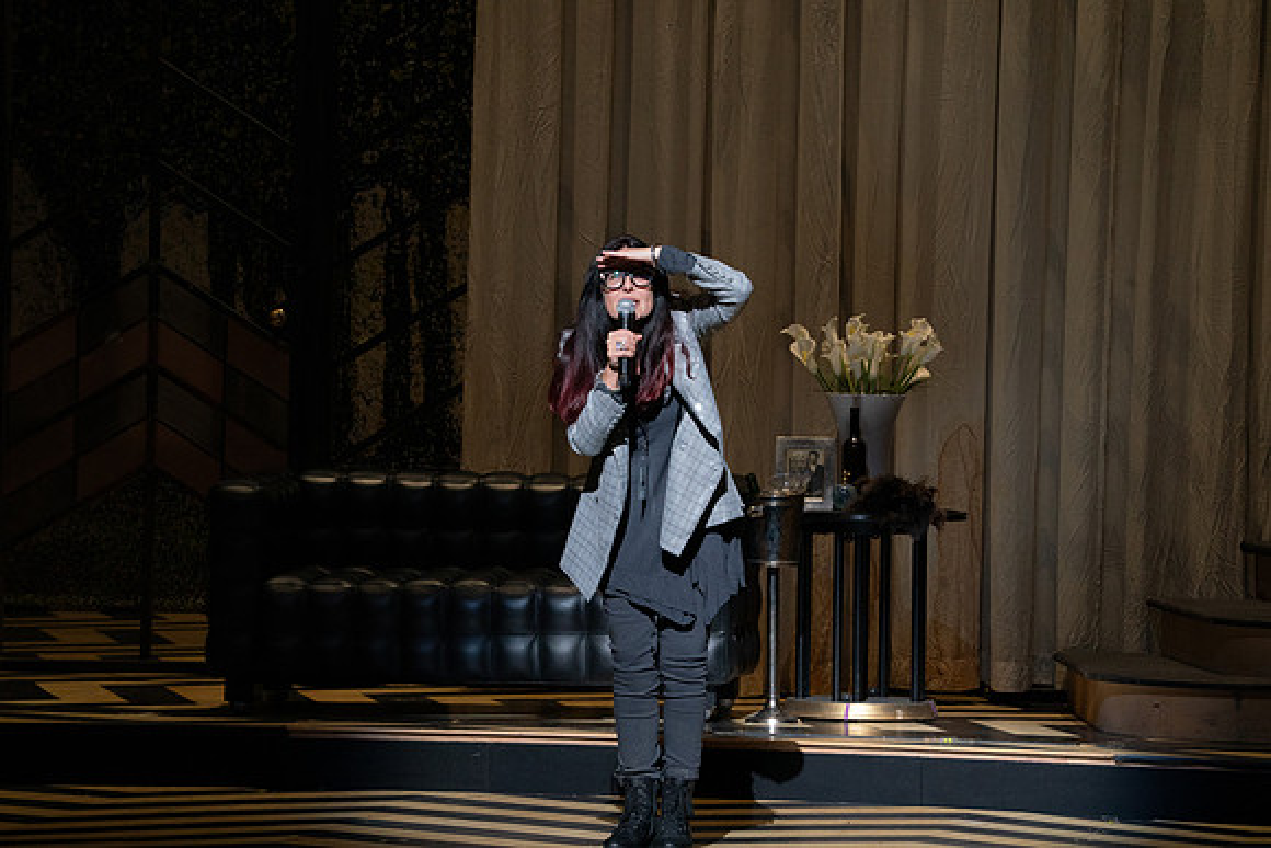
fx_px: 7062
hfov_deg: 10.3
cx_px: 636
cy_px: 424
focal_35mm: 200
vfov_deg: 6.9
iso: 3200
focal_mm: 200
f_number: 13
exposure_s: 1/160
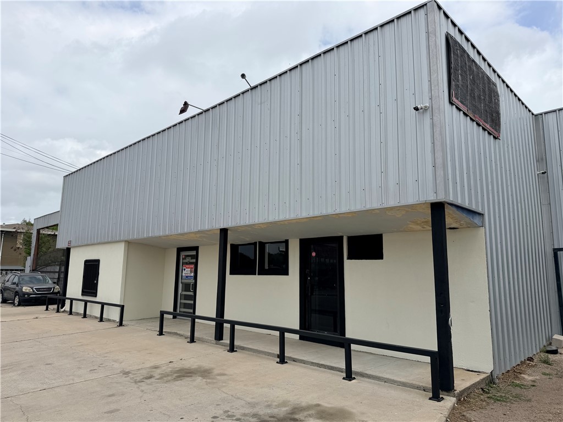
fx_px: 390
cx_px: 282
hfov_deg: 71.6
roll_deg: -1.0
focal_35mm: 24
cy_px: 211
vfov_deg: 56.8
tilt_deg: +7.8
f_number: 1.78
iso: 80
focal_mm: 6.76
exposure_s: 1/8130
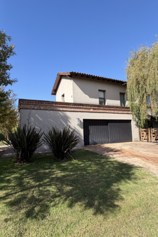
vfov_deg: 84.0
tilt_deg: +6.8
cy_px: 120
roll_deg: +3.0
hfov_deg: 61.9
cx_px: 75
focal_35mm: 20
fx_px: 132
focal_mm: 2.22
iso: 40
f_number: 2.2
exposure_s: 1/651
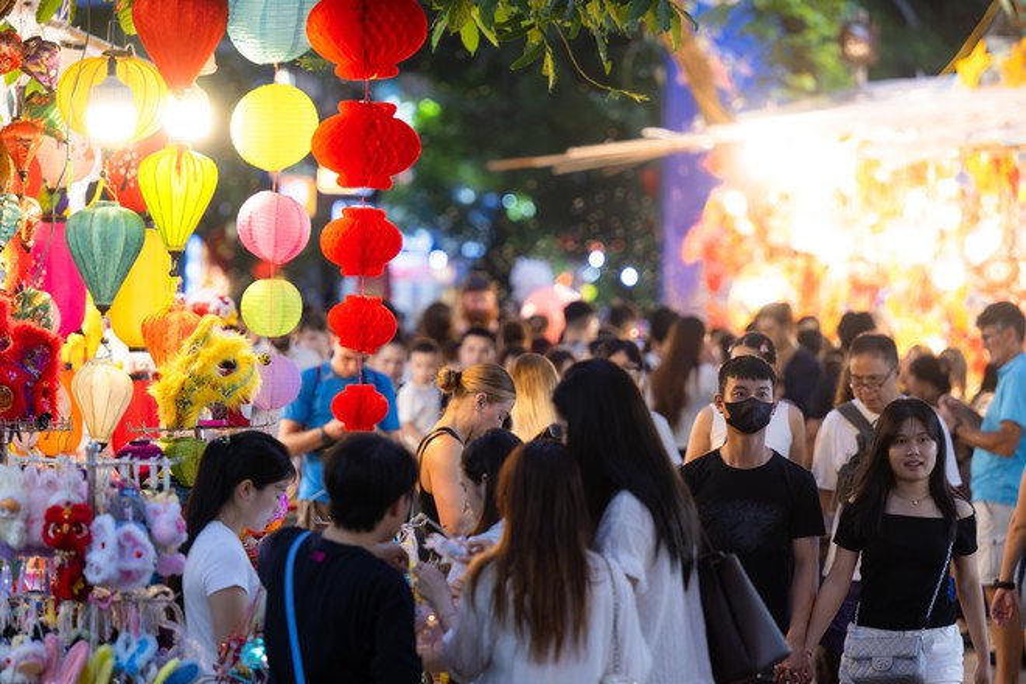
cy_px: 342
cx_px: 513
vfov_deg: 6.3
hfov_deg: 9.5
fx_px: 6184
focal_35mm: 217
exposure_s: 1/200
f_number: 2.8
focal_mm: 145
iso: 1600
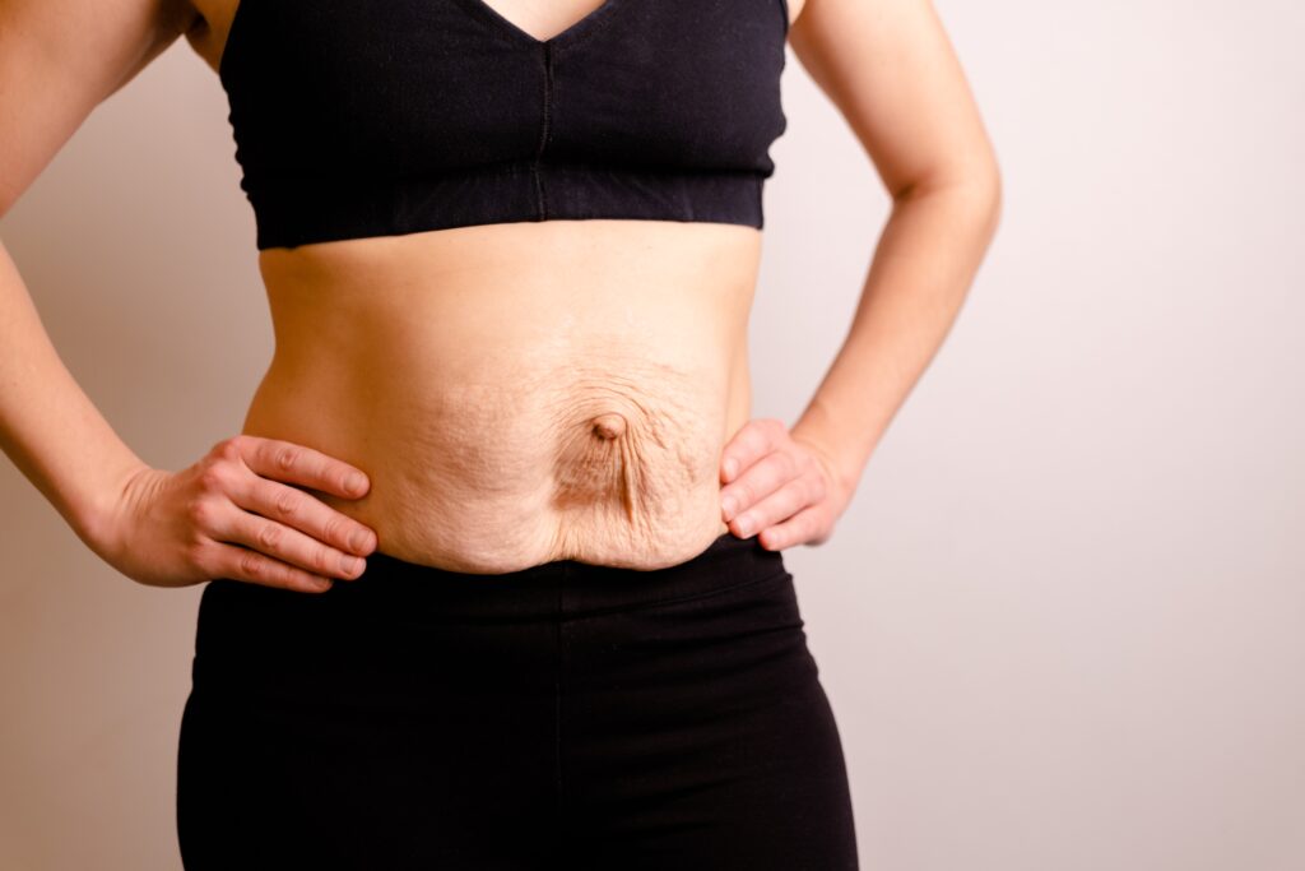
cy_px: 436
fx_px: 1921
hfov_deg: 37.5
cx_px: 652
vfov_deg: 25.5
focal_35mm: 53
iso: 320
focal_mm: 35
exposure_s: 1/280
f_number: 2.2
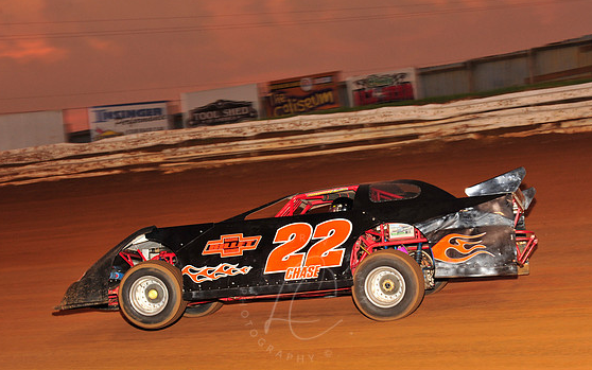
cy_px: 200
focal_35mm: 91
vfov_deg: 14.4
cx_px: 302
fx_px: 1468
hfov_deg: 22.8
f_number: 7.1
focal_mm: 86
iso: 1000
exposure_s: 1/200
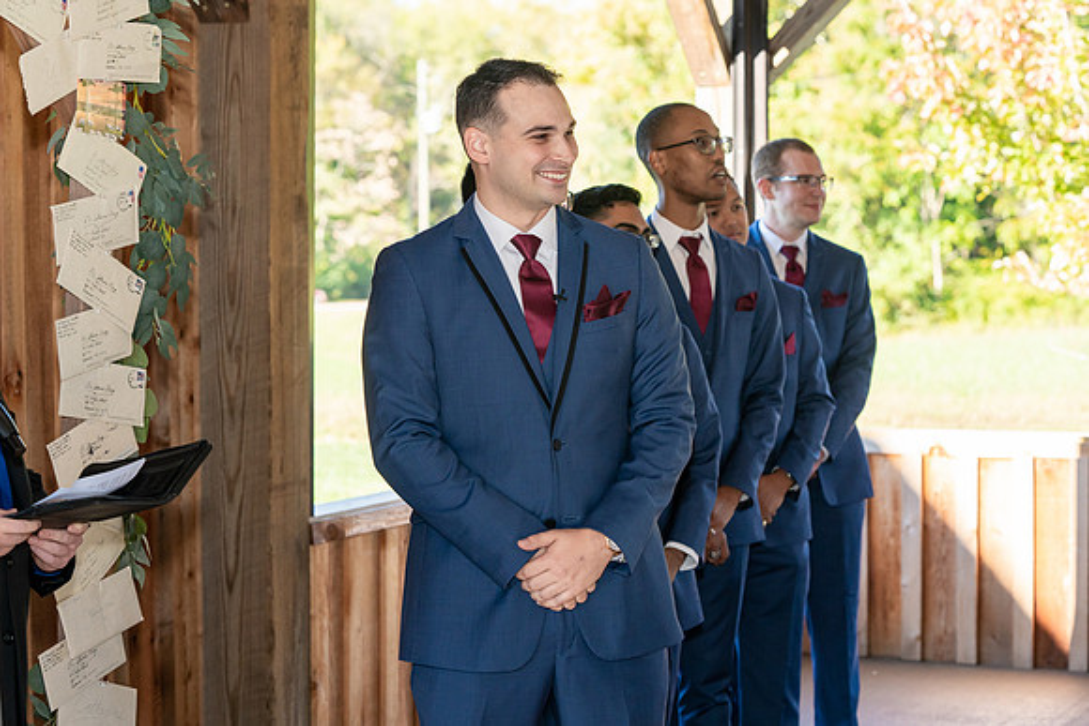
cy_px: 363
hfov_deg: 24.4
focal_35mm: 83
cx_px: 544
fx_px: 2519
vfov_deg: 16.4
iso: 1000
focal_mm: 81
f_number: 5
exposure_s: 1/500
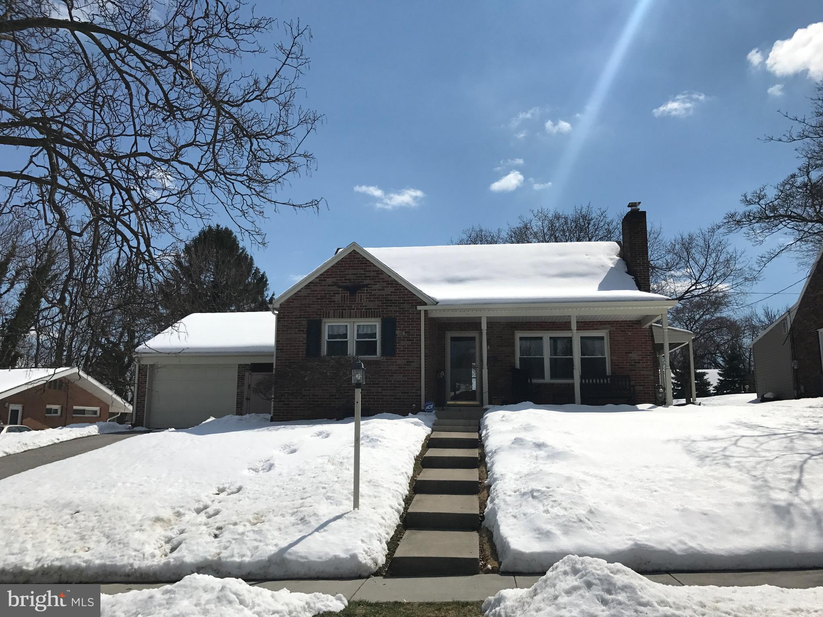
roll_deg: +1.0
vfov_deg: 49.7
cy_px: 308
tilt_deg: +10.4
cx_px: 412
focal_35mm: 28
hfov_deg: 63.4
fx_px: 666
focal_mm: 3.99
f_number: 1.8
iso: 20
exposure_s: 1/10638
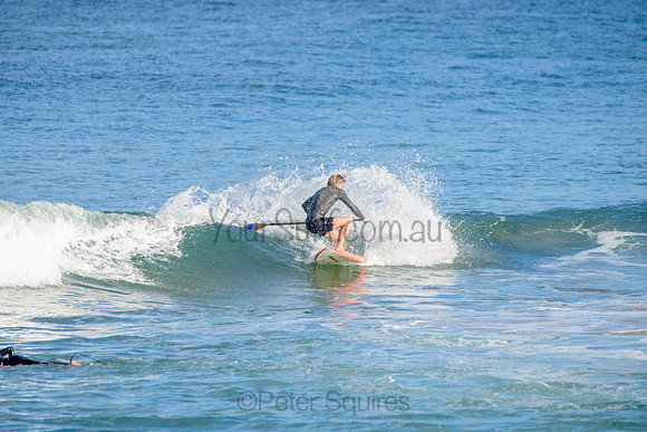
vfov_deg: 2.2
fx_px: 11002
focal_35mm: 612
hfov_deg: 3.4
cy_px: 216
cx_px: 324
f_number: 5.6
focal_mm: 500
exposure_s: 1/1250
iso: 200
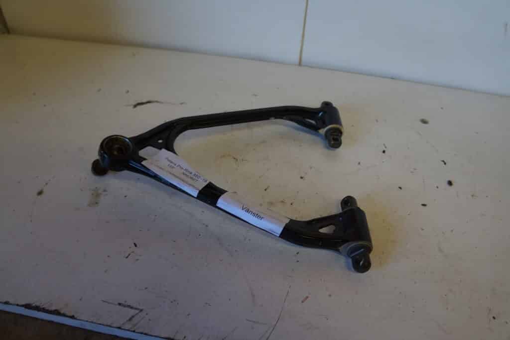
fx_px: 383
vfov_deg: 47.9
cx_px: 255
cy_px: 170
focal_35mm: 27
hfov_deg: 67.4
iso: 200
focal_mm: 18
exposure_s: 1/60
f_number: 3.5
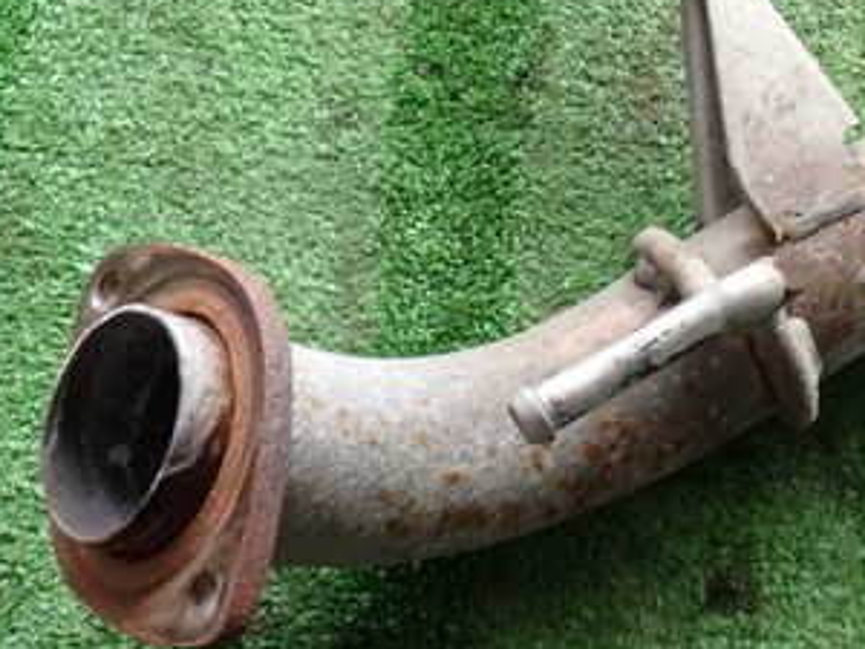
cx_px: 784
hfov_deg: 26.1
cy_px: 170
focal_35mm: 72
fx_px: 1799
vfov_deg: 20.3
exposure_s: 1/100
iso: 100
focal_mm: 6.37
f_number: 2.5
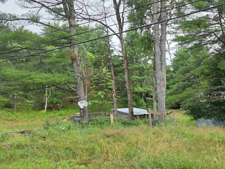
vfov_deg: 41.7
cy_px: 97
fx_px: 221
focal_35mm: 34
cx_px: 138
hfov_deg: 53.5
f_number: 1.7
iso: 32
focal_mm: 6.3
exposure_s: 1/359
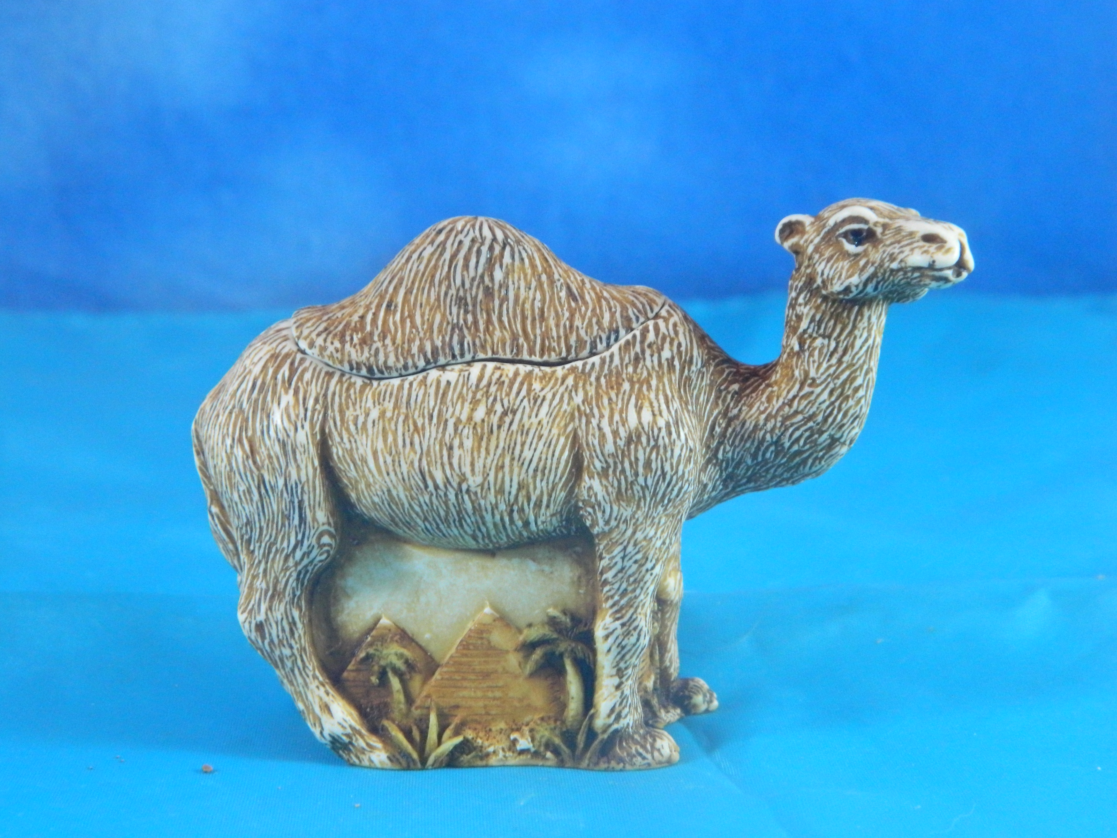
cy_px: 419
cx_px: 558
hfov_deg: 23.3
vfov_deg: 17.6
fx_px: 2711
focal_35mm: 84
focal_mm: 15.1
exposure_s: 1/25
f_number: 4.2
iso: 400
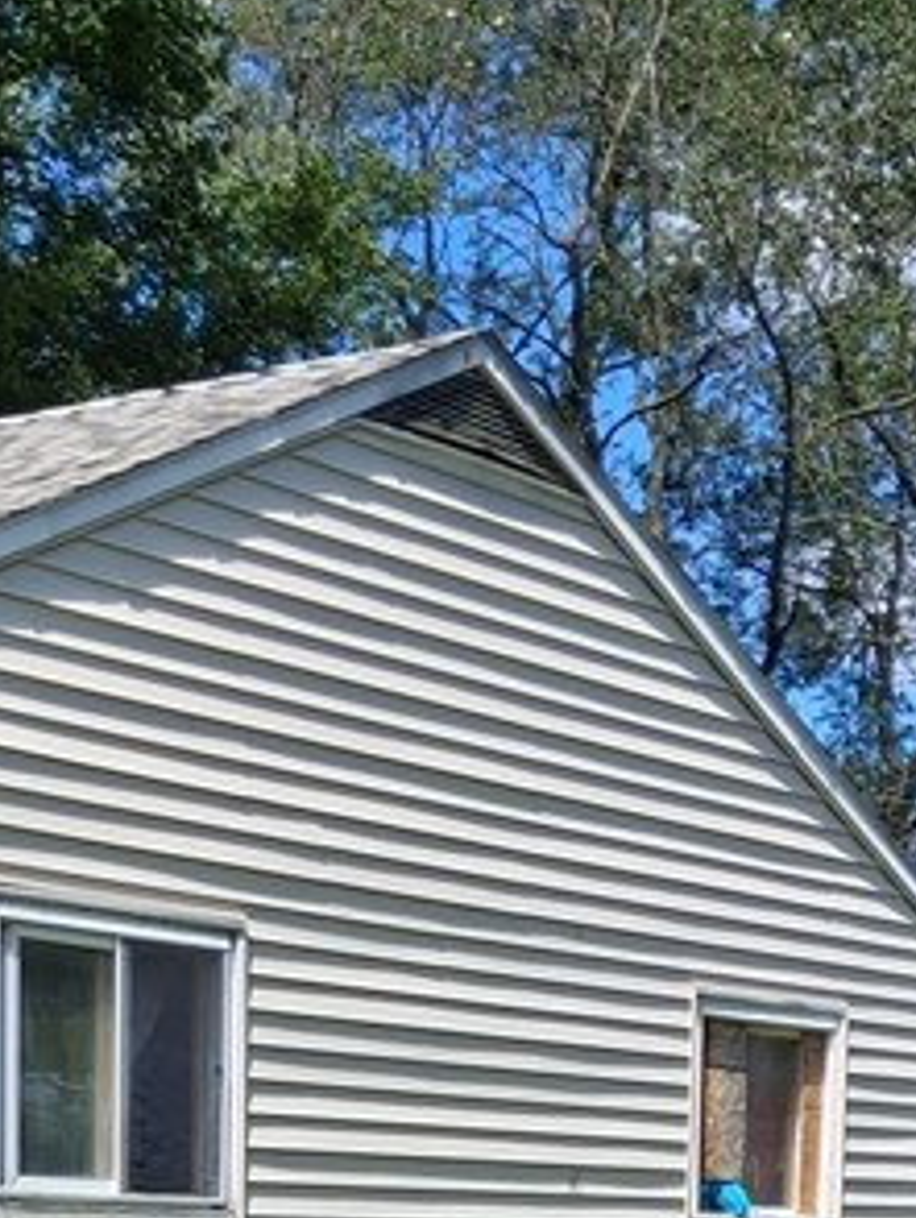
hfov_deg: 15.6
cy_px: 1628
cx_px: 191
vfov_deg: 19.1
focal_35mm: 94
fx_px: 3312
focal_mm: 4
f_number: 1.8
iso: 20
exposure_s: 1/532
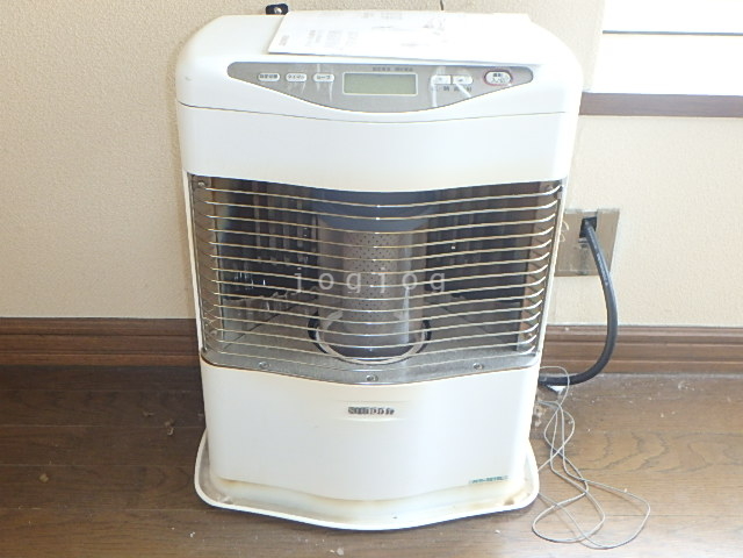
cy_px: 279
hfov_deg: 47.9
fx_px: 837
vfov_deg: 36.8
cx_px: 372
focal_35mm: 39
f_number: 5.1
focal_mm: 6.9
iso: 400
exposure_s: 1/40
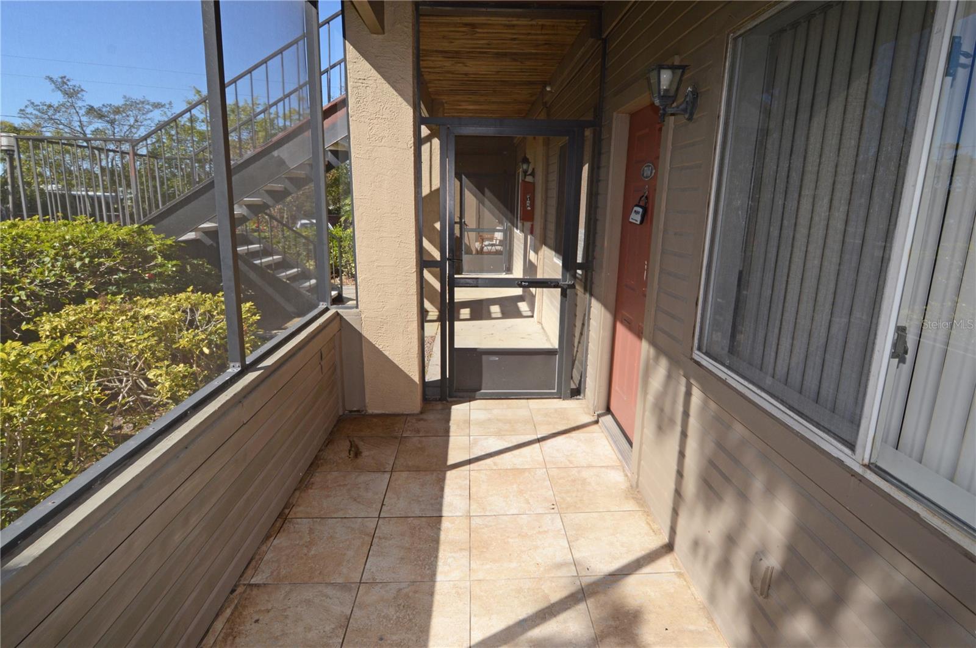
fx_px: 487
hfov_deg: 90.1
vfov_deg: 67.3
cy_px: 324
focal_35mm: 18
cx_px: 488
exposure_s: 1/160
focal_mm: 12
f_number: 10
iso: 200
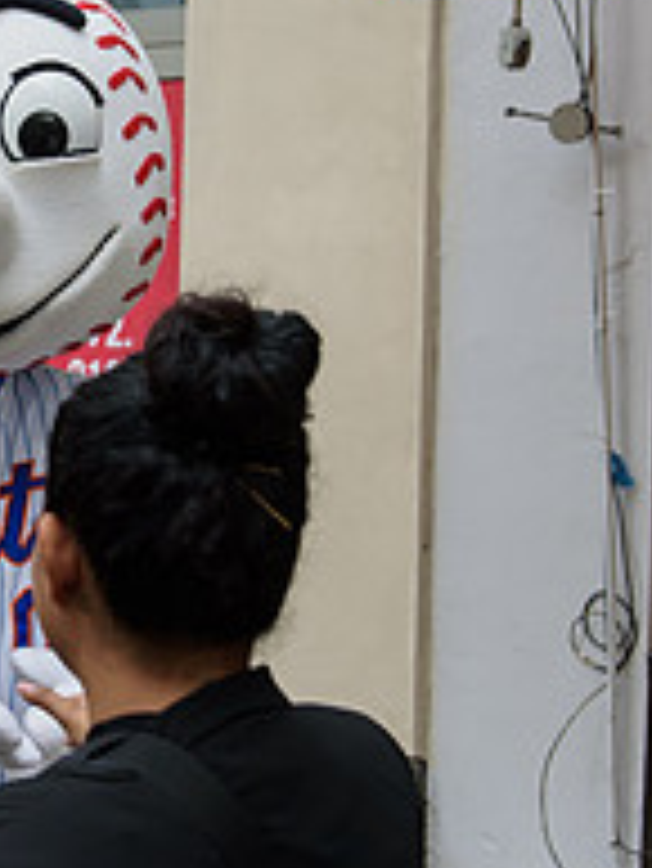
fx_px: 2759
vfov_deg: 17.8
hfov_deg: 13.2
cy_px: 299
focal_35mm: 110
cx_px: -90
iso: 200
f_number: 4
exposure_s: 1/250
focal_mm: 38
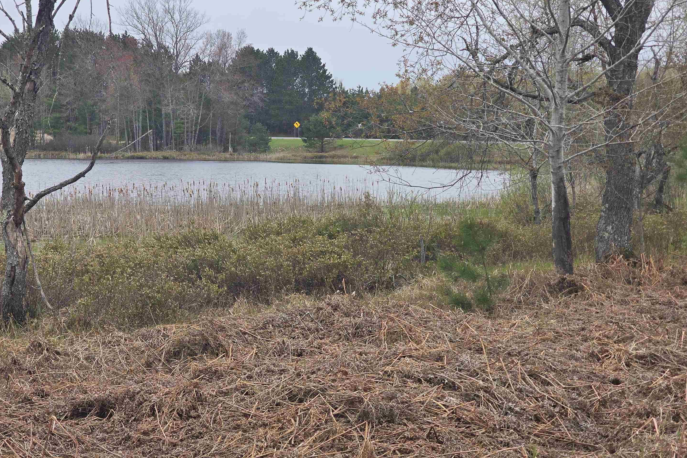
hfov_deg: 26.3
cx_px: 322
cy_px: 224
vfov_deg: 17.7
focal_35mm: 77
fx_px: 1469
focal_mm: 7.9
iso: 50
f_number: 2.4
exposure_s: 1/514
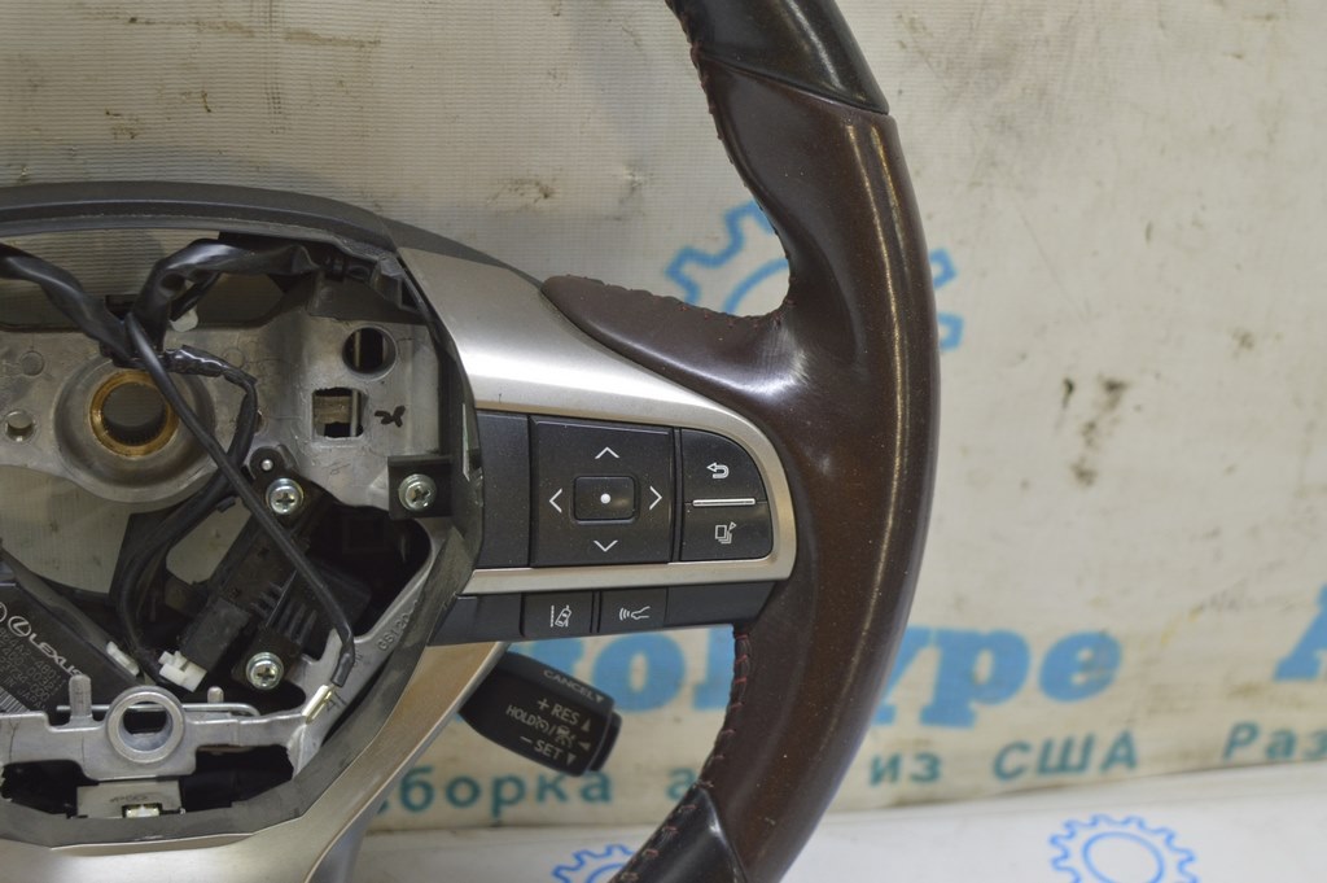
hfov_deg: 35.1
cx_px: 664
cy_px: 442
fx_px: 2099
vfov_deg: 23.7
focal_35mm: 57
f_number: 5.6
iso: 400
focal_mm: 38
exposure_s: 1/20
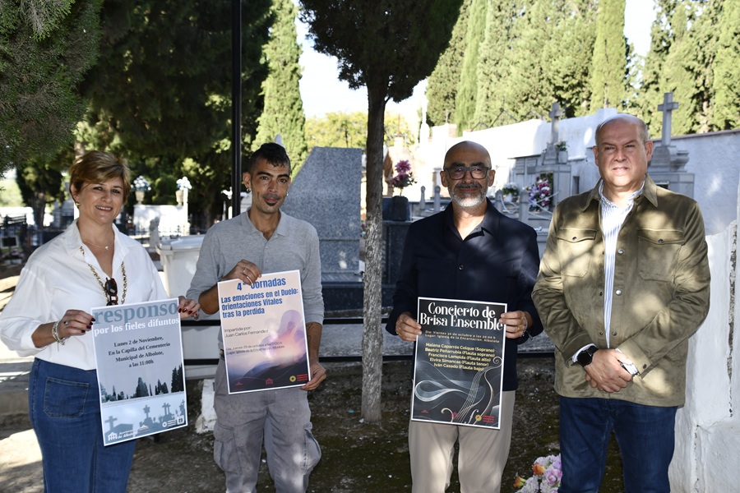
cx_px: 370
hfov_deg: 43.6
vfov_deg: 29.9
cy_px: 246
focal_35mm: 45
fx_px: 925
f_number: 4.5
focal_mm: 30
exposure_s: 1/250
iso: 100
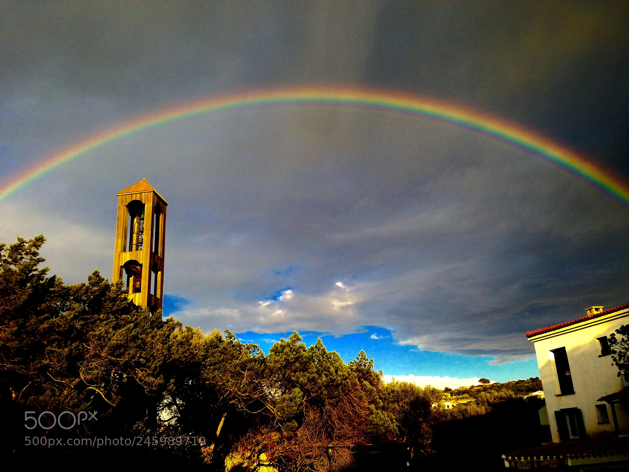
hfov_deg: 55.4
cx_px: 314
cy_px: 236
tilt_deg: +19.7
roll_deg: +1.4
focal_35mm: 33
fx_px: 600
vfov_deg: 42.9
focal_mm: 4.12
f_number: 2.4
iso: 50
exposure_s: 1/526
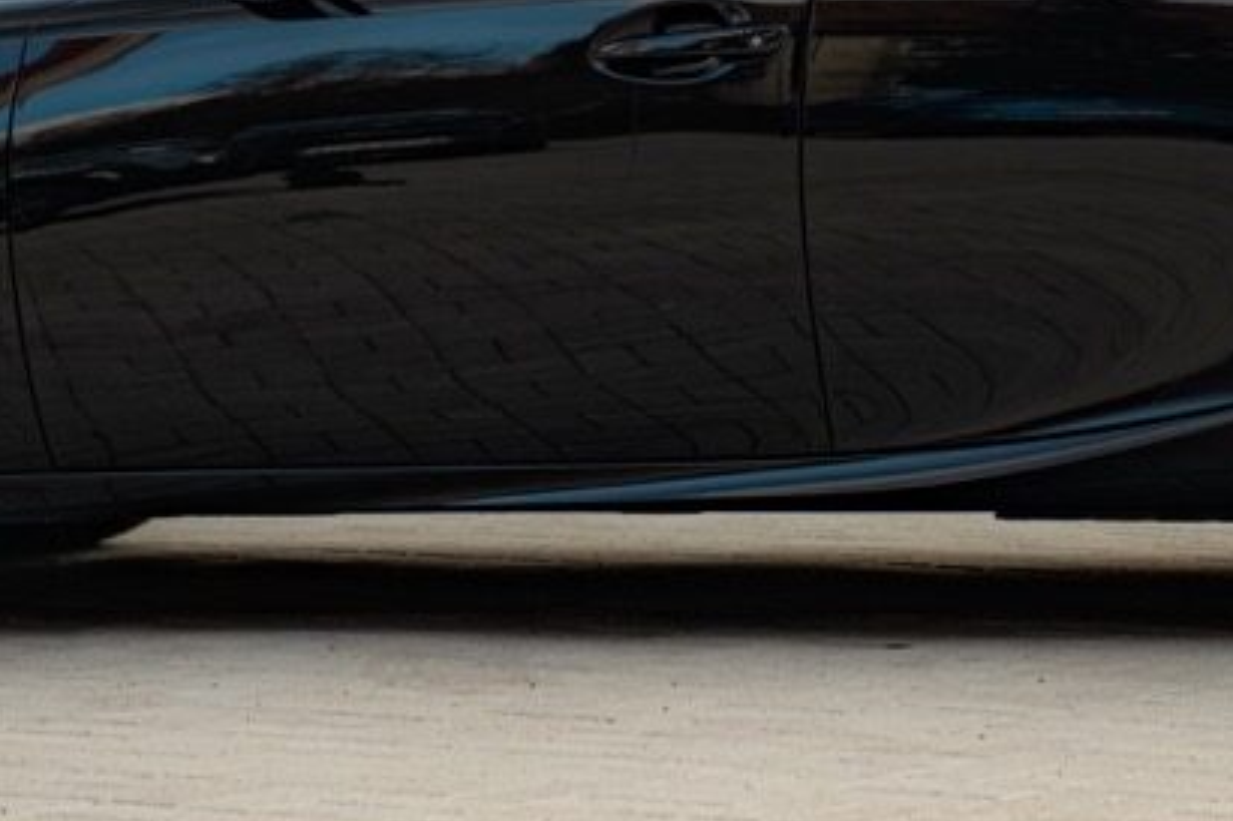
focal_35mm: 156
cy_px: 17
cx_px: 815
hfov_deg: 13.2
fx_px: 5341
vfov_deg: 8.7
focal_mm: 50
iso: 125
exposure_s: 1/400
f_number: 2.8
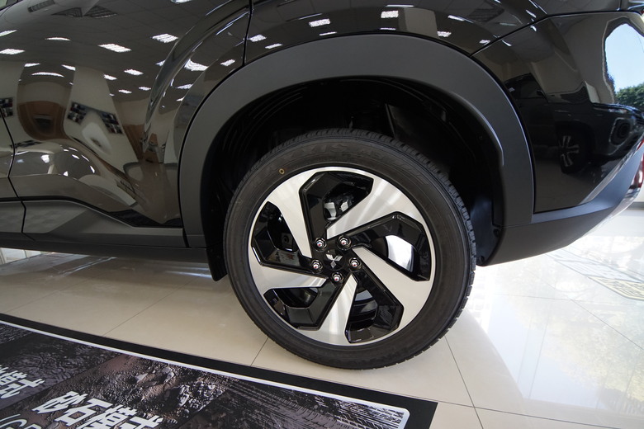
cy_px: 214
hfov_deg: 112.6
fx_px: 215
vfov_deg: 90.0
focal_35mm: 12
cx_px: 322
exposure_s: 1/80
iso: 800
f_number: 4.5
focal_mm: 8
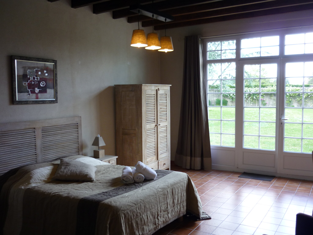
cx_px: 156
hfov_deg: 55.4
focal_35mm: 33
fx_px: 298
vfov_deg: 42.9
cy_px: 118
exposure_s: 1/30
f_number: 2.8
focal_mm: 5.5
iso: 100
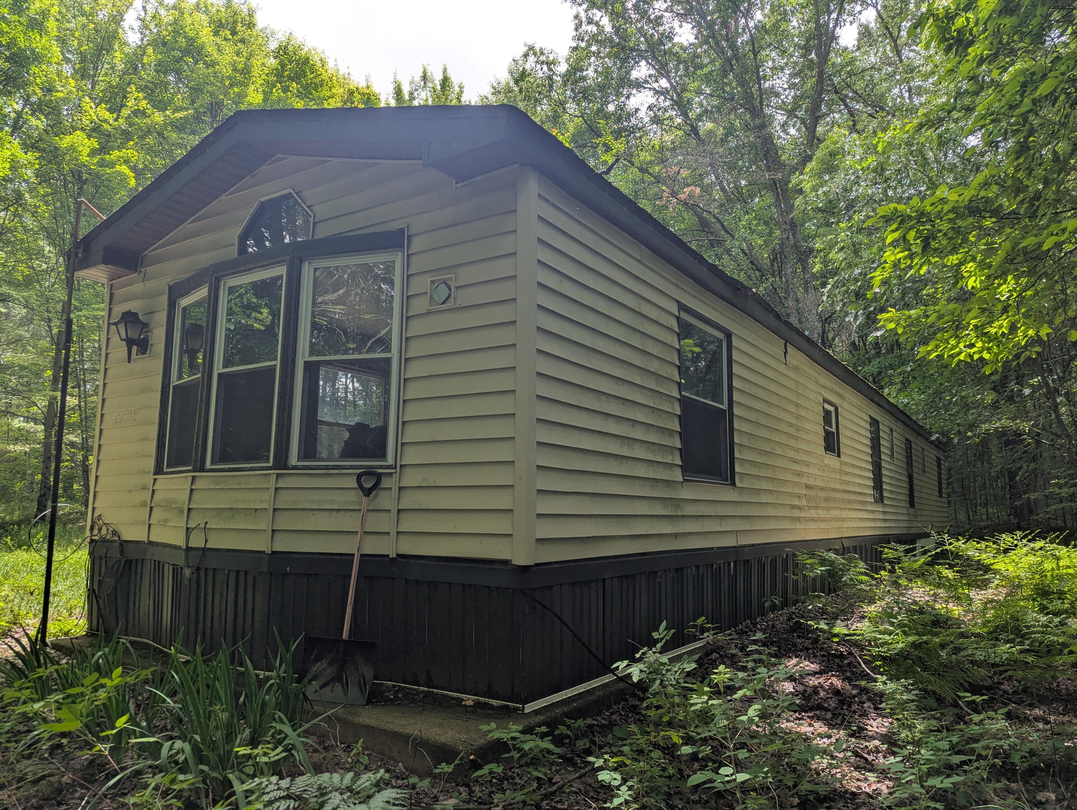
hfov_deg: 71.5
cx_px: 538
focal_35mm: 24
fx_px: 748
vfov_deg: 56.9
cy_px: 405
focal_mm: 6.81
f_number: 1.85
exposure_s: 1/838
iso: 37
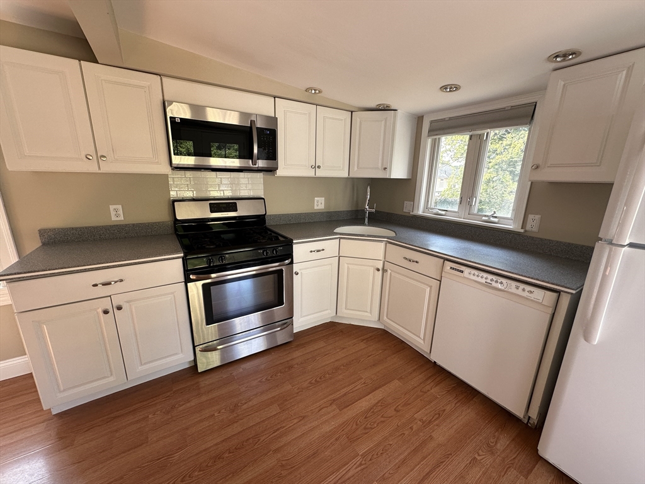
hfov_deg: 102.1
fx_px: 261
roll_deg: -1.6
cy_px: 242
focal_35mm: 14
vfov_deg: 85.7
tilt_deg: -13.3
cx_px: 322
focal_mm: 2.22
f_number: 2.2
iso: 80
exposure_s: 1/99
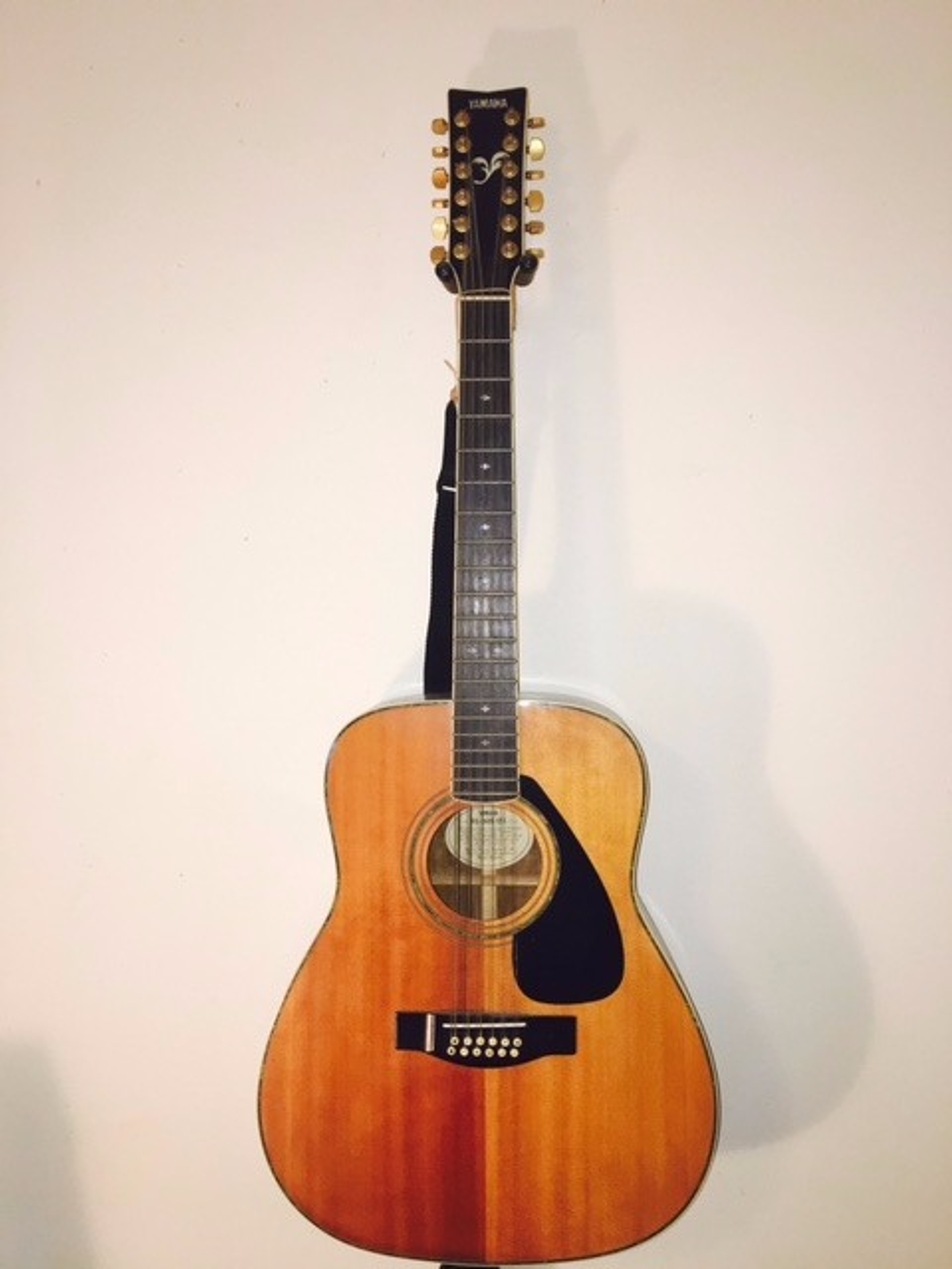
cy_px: 634
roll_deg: -1.6
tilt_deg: -5.7
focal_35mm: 29
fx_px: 1063
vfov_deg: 61.7
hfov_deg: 48.2
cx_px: 476
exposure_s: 1/30
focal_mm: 4.15
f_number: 2.2
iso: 64
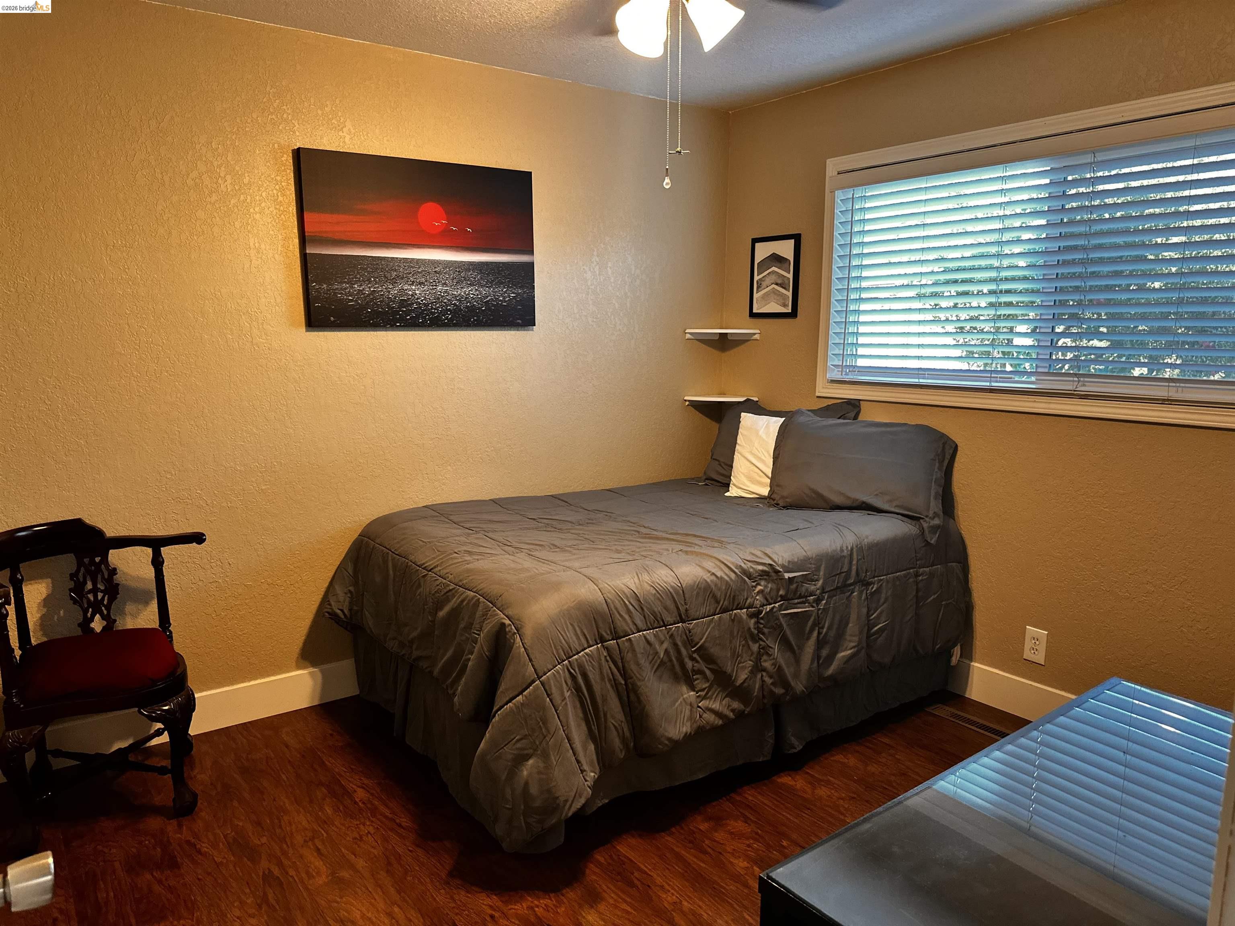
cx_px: 618
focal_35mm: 24
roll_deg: -0.4
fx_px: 856
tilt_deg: -9.5
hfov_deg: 71.6
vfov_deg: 56.8
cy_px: 463
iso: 250
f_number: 1.78
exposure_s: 1/60
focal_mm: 6.86
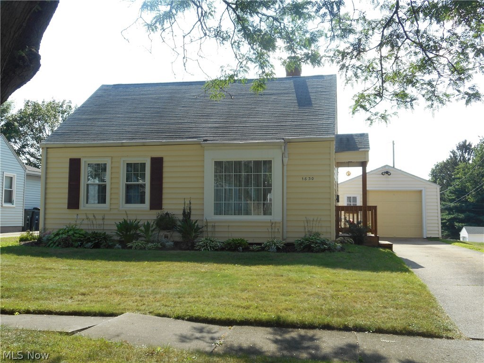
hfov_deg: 47.9
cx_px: 242
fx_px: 545
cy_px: 182
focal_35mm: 39
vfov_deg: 36.8
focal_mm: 6.9
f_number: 4.5
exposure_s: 1/250
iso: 80
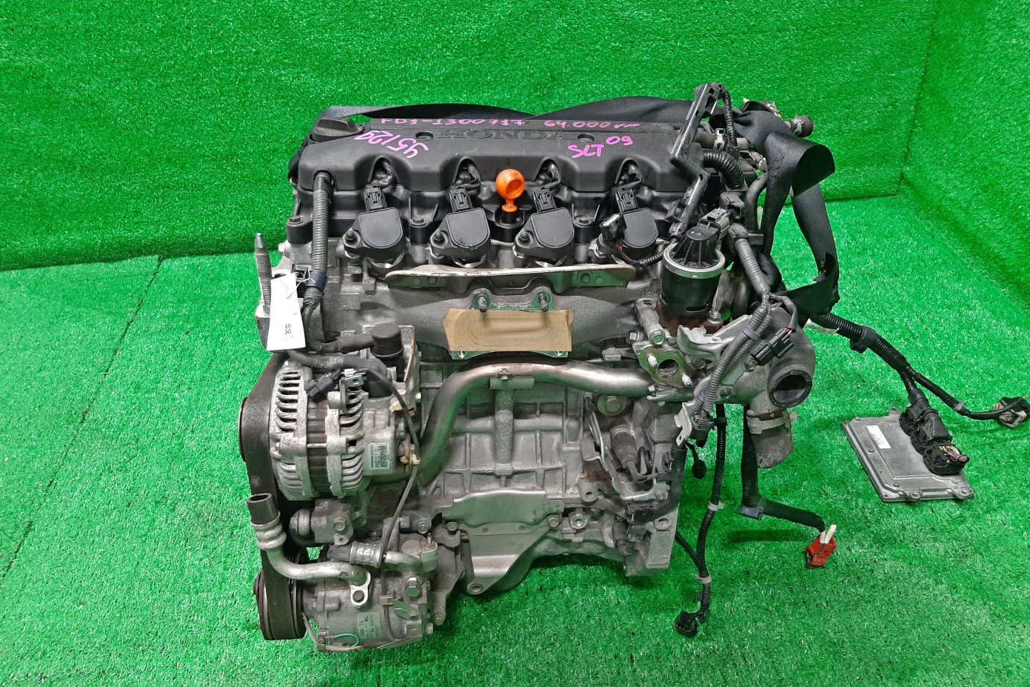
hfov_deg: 65.5
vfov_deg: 46.4
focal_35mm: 28
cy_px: 368
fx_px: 801
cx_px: 518
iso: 166
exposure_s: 1/50
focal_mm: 3.93
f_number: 1.7
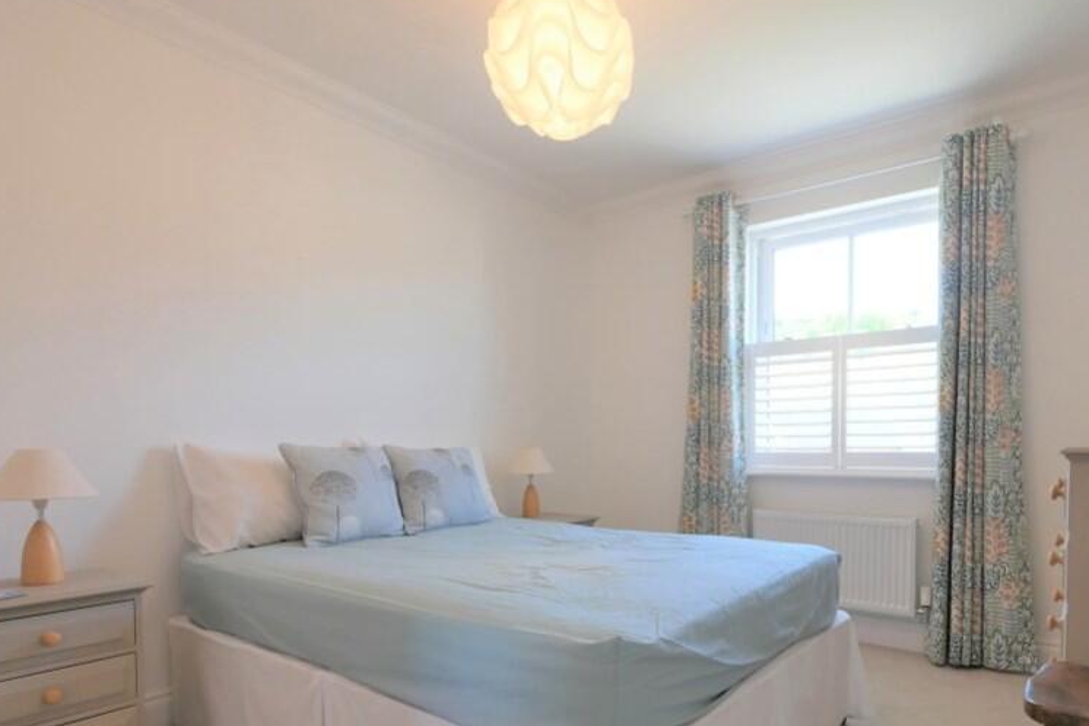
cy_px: 471
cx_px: 660
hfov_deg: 82.8
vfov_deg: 60.7
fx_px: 605
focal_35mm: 20
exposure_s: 1/60
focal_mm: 7
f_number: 4
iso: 250
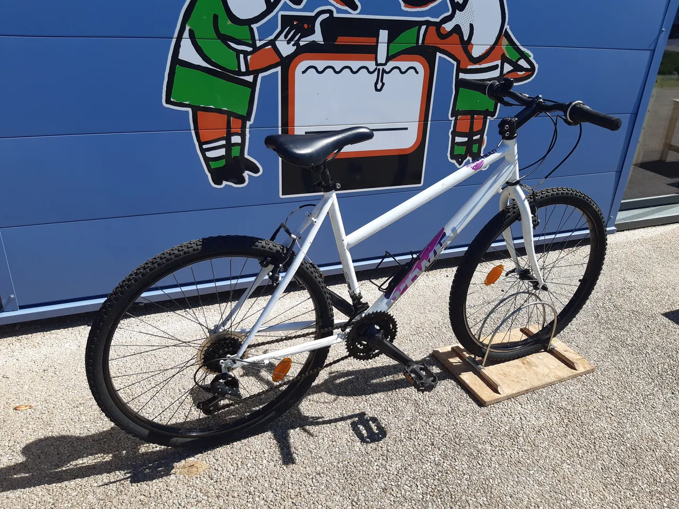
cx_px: 340
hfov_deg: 67.3
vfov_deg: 53.1
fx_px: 510
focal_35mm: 26
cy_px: 254
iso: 40
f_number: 1.7
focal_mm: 3.92
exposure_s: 1/1838
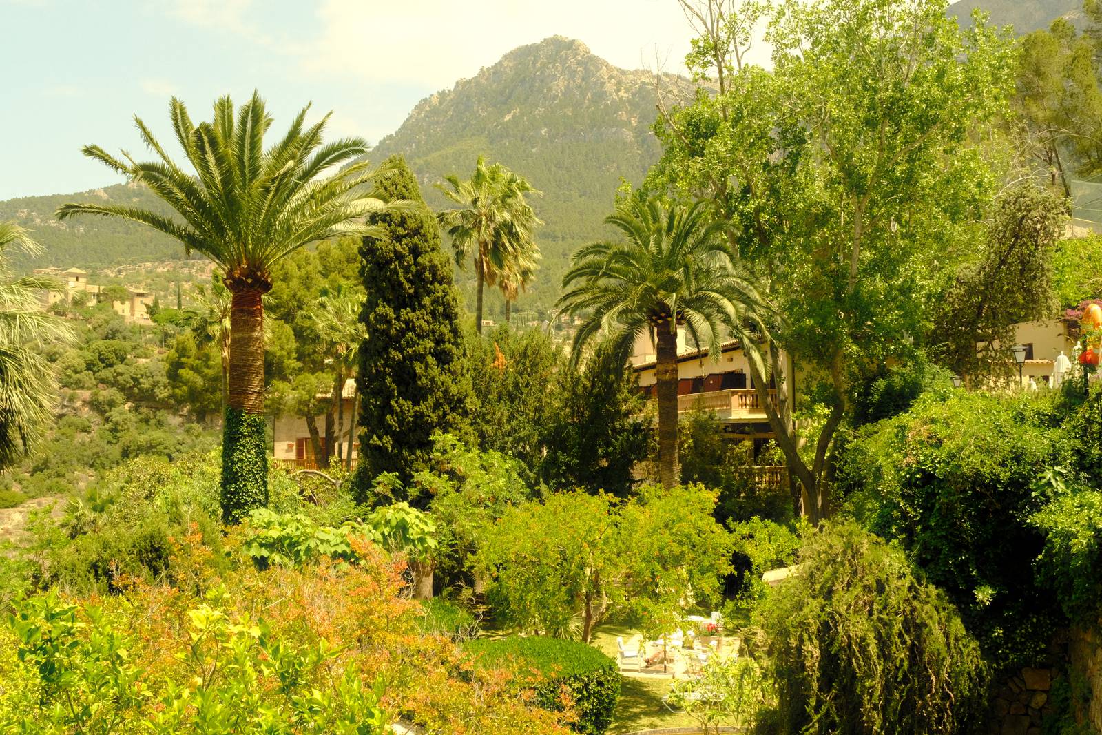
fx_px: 1133
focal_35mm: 37
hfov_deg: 51.9
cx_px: 551
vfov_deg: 35.9
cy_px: 368
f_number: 11
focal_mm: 24.7
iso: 640
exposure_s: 1/350
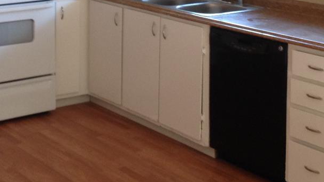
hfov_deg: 23.8
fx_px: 765
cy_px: -21
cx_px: 101
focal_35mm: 89
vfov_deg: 13.3
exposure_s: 1/20
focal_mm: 4.12
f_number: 2.4
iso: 80
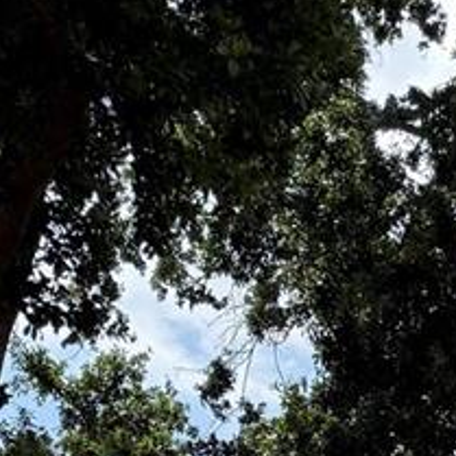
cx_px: 700
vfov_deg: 10.7
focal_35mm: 122
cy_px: 1294
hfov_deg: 13.4
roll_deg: +0.1
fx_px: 1818
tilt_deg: -7.1
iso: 100
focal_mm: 6.76
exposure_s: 1/3584
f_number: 1.78
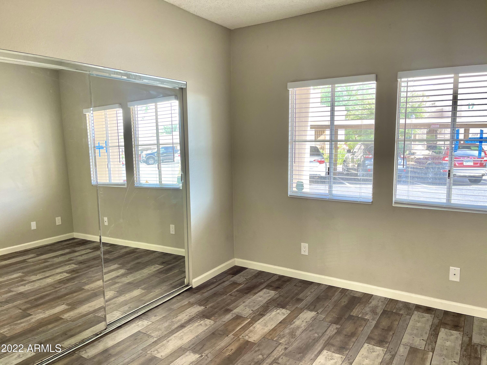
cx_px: 244
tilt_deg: -7.3
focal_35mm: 26
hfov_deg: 67.3
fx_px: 366
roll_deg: +0.3
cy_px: 182
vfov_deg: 53.1
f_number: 1.6
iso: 64
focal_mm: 5.1
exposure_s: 1/120
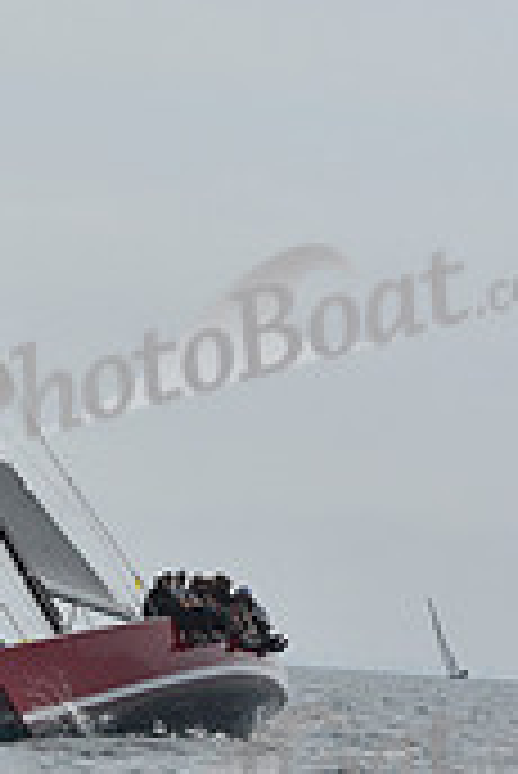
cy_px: 171
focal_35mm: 290
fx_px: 6246
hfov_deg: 4.7
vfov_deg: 7.1
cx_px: -282
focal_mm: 86
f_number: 13
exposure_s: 1/800
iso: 250
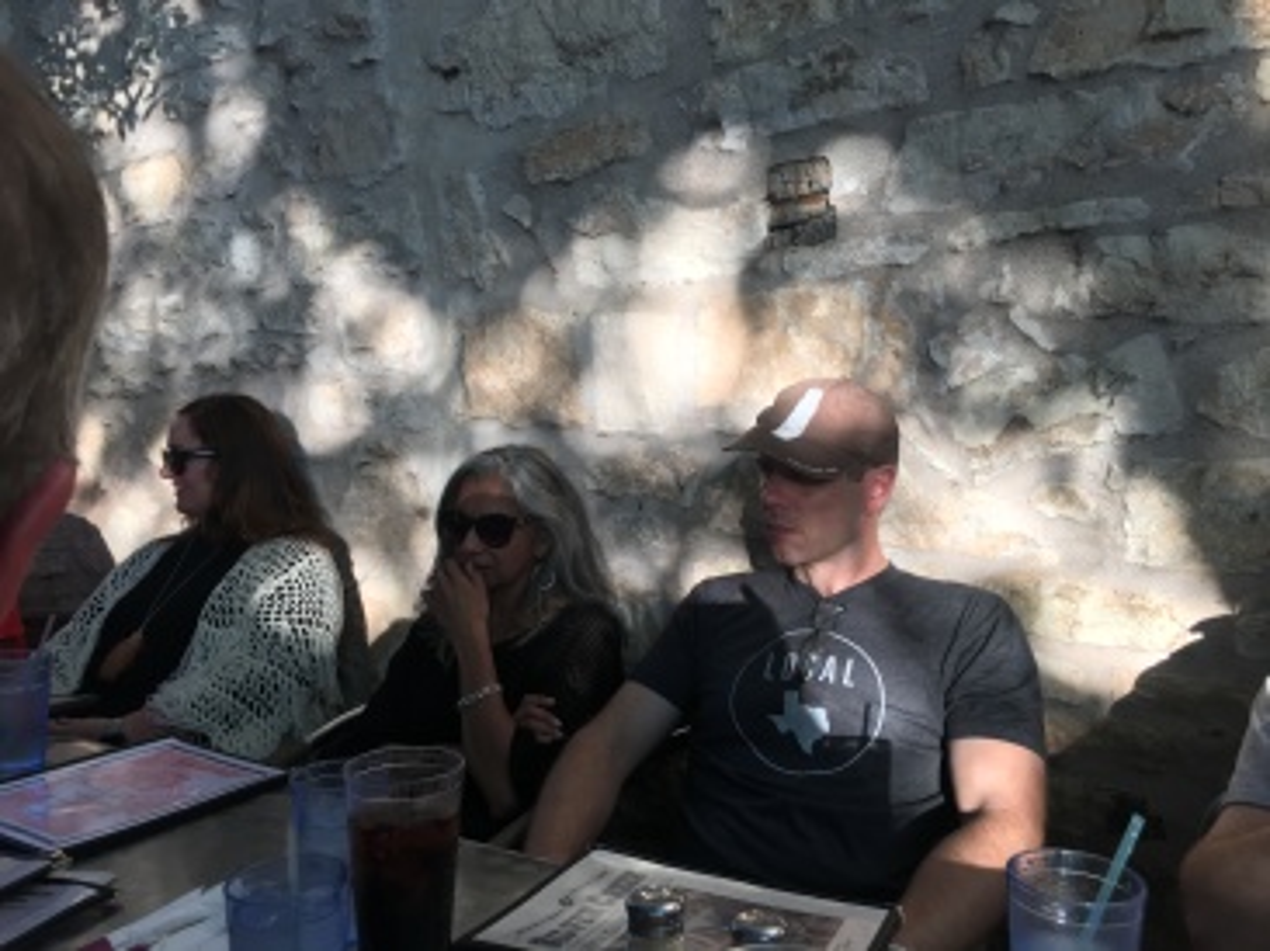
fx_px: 1063
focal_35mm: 29
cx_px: 635
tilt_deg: -2.3
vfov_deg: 48.2
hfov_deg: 61.7
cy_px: 476
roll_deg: +2.0
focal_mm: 4.15
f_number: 2.2
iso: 32
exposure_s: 1/120
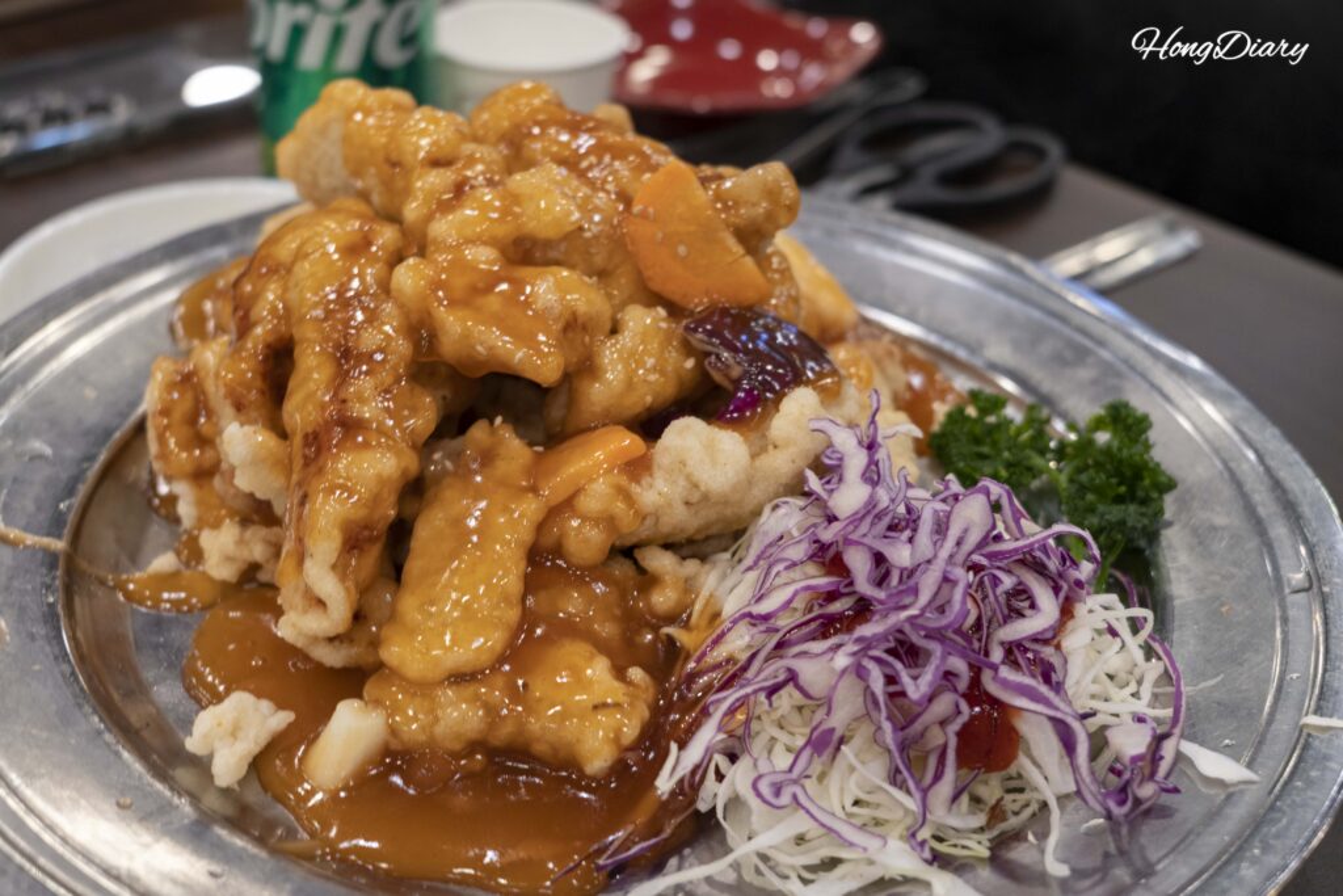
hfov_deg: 41.1
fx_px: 1791
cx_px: 672
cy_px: 448
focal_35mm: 48
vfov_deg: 28.1
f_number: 5.6
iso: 1600
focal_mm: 48
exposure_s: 1/60
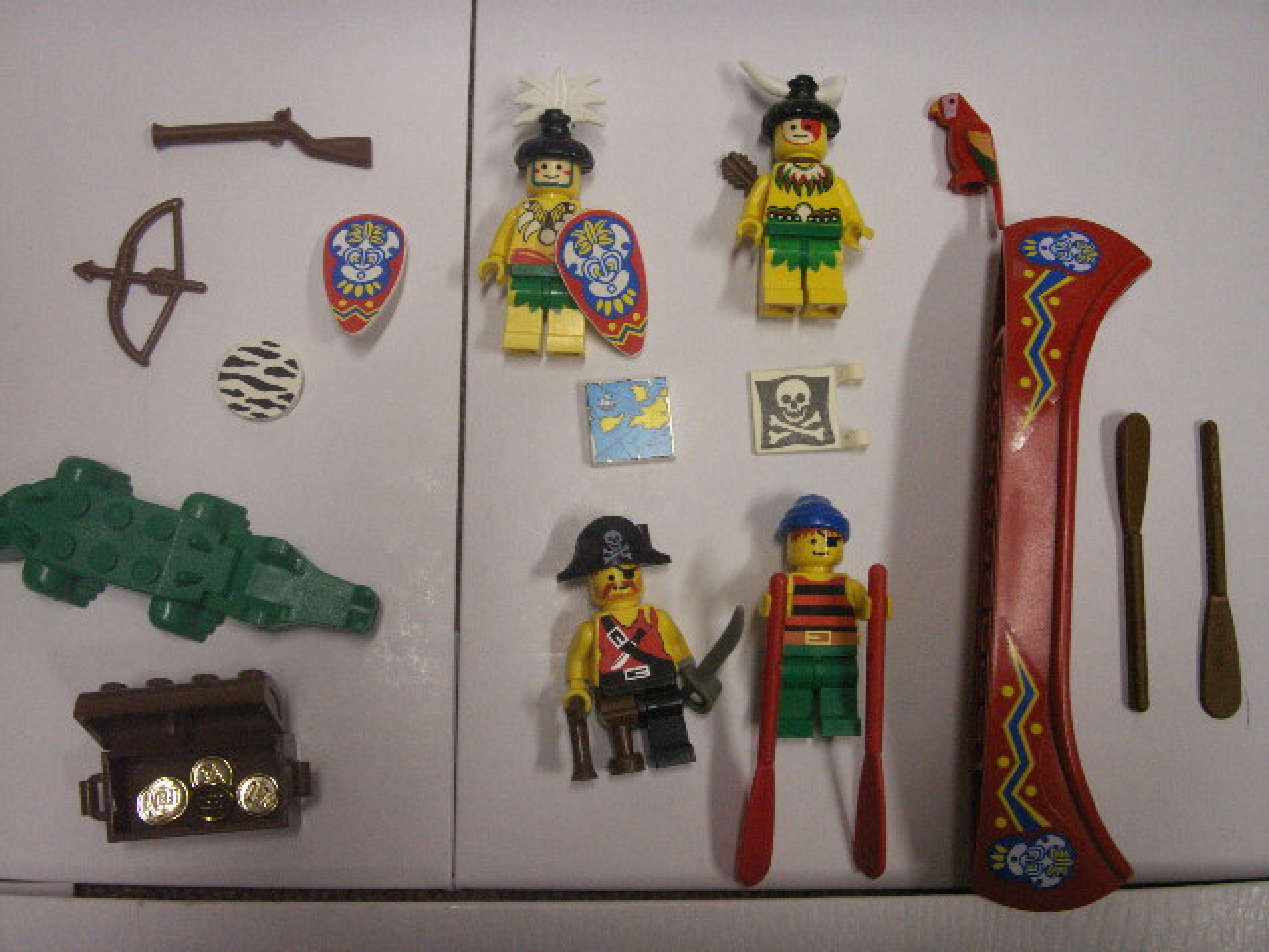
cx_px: 634
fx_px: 1356
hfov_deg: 50.1
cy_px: 476
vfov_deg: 38.7
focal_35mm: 37
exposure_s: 1/40
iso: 160
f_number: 3.5
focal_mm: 7.7
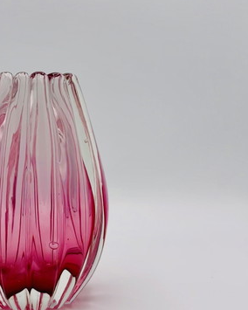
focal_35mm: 45
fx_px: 413
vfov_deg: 41.2
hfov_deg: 32.3
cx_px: 39
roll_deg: -0.7
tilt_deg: -6.0
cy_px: 155
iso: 80
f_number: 1.78
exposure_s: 1/4762
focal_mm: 6.86
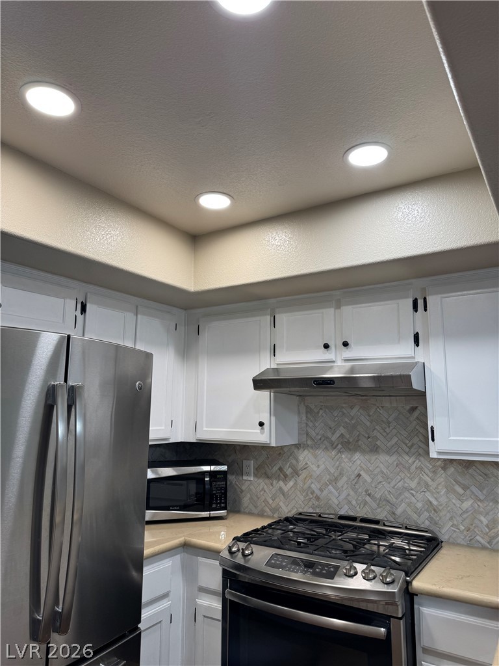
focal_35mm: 24
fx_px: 461
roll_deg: -0.1
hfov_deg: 56.8
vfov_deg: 71.6
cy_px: 333
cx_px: 250
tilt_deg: +9.6
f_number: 1.78
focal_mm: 6.76
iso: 100
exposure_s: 1/120
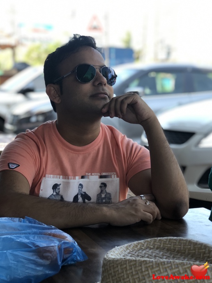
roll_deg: -0.3
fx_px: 474
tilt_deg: -6.3
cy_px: 140
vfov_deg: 33.2
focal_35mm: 58
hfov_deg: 25.2
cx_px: 106
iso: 25
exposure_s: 1/60
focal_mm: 6.6
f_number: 2.8
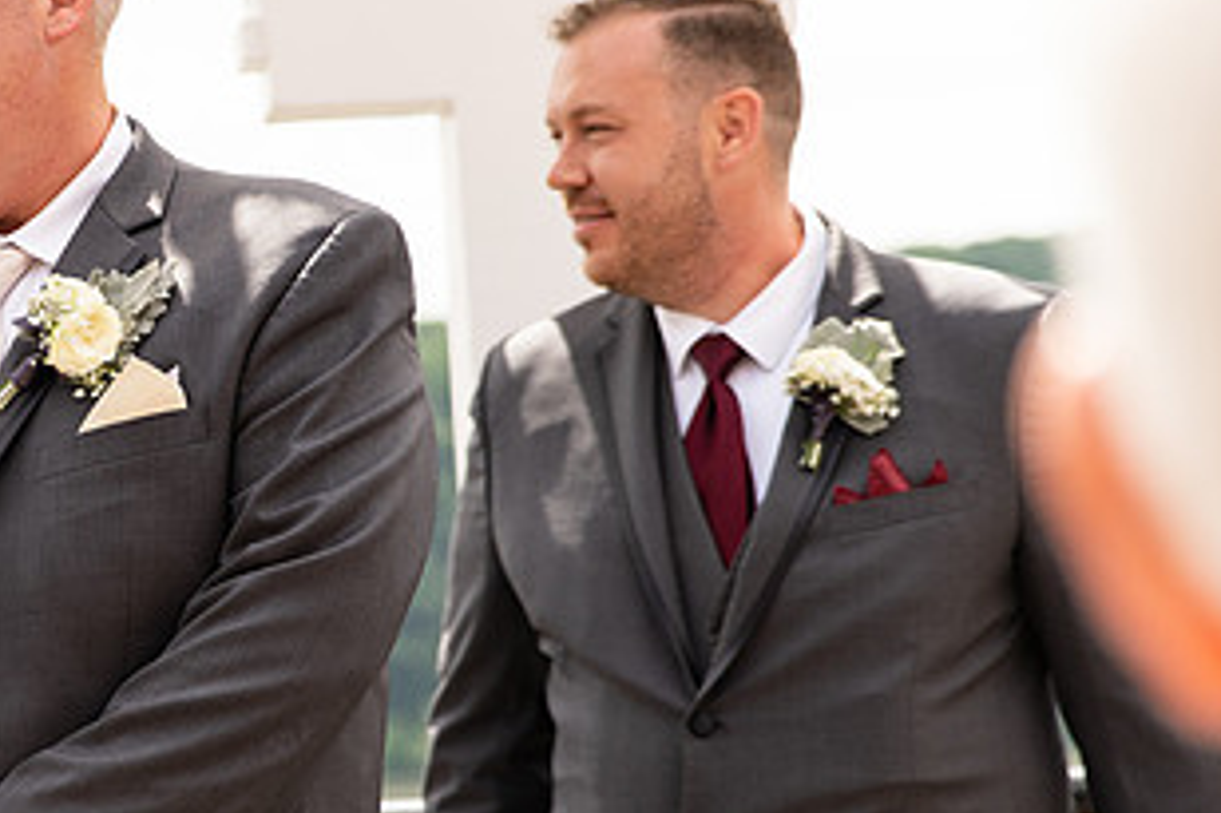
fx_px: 4474
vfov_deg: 10.4
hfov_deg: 15.3
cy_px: 359
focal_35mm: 132
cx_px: 99
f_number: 2.8
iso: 125
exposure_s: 1/1600
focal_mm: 70
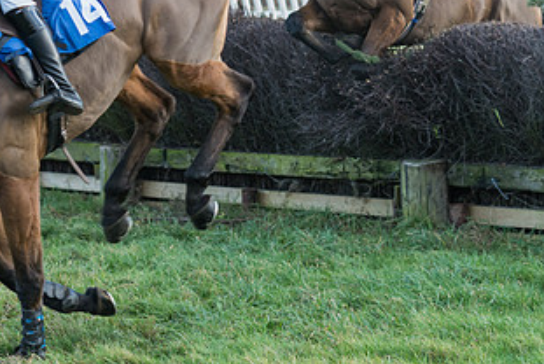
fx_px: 2314
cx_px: 145
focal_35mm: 153
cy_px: 84
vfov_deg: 9.0
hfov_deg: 13.4
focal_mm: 70
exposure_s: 1/1000
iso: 800
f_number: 2.8
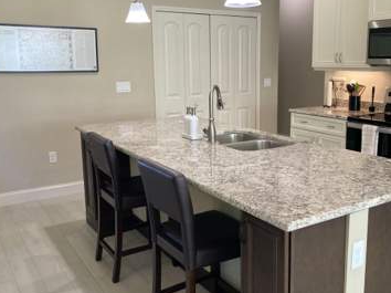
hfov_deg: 48.7
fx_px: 429
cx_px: 235
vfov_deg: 37.7
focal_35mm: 38
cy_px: 135
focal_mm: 3.99
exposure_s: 1/60
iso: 64
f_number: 1.8
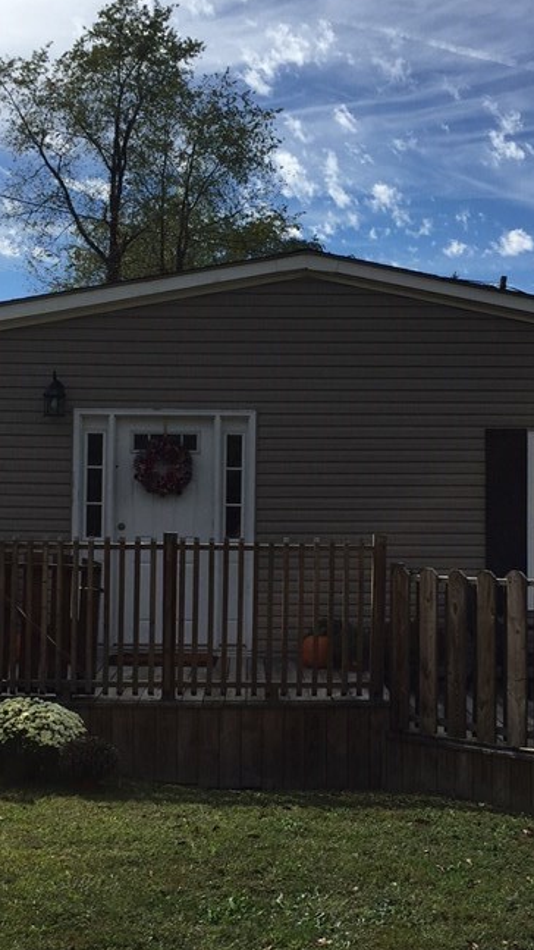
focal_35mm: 50
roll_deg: +0.6
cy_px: 507
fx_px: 1258
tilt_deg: +0.1
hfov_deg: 24.0
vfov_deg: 41.3
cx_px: 280
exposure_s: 1/2825
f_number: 2.2
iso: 32
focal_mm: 4.15
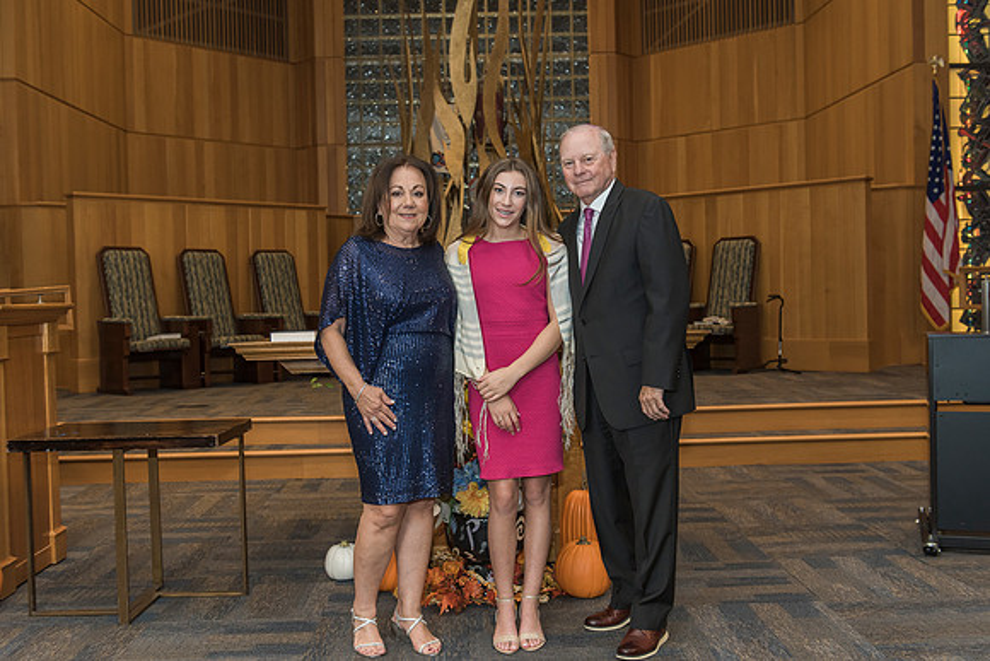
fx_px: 1031
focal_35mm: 37
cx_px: 495
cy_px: 321
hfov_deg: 51.3
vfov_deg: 35.5
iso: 1000
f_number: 4
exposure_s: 1/200
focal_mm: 36
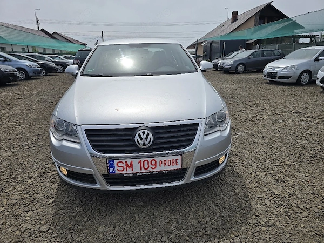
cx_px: 162
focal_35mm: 23
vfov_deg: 58.9
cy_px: 122
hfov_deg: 73.9
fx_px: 215
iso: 12
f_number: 1.7
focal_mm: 6.3
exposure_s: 1/1429
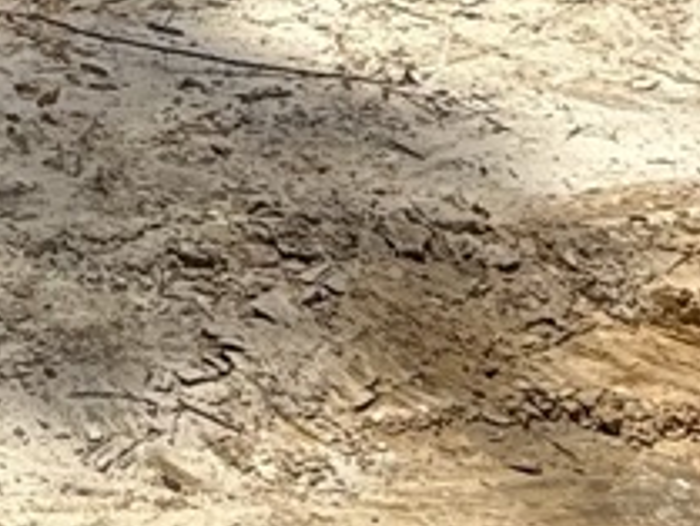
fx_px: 2165
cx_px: -680
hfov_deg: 15.1
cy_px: -452
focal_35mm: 107
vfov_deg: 12.5
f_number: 2.2
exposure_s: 1/751
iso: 50
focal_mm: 2.22
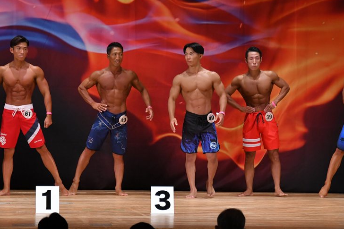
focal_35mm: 231
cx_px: 167
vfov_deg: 5.9
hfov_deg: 8.9
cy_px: 110
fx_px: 2207
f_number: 5.6
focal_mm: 145
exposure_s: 1/400
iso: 3200
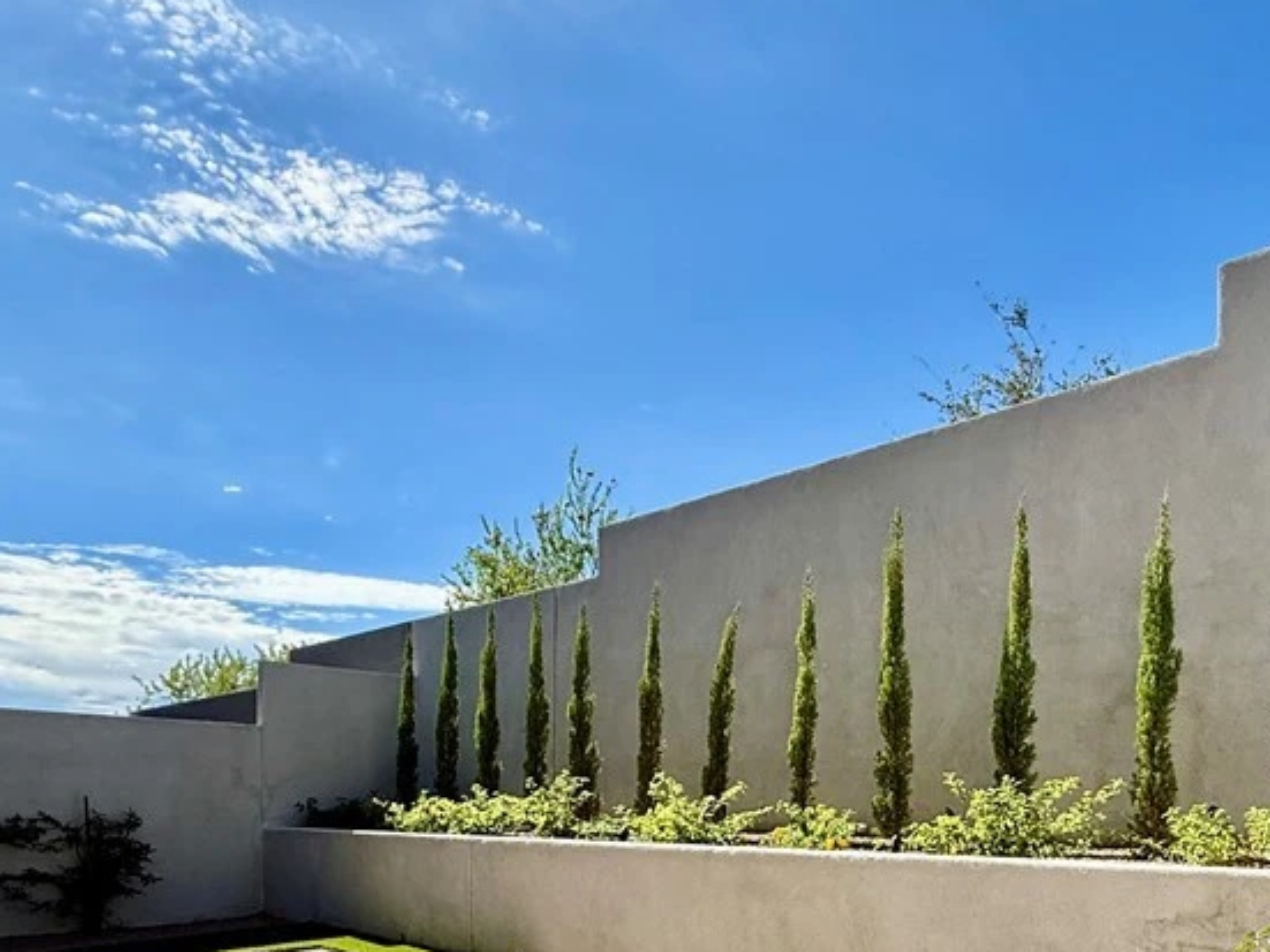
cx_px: 876
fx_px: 954
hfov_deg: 65.0
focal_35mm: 26
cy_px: 824
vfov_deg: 48.5
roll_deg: -2.7
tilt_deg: -0.3
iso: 64
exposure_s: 1/1368
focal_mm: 2.22
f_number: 2.2
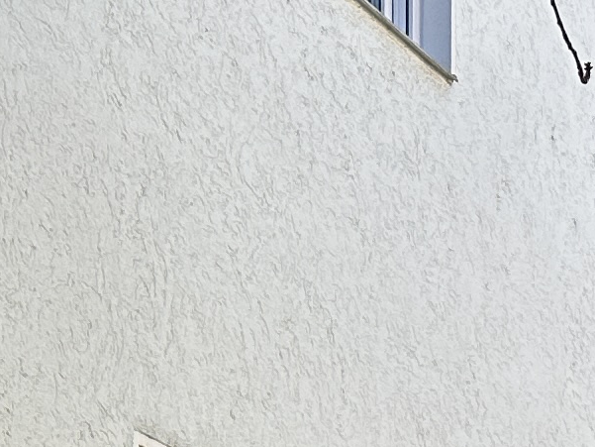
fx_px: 2768
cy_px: 1166
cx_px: 899
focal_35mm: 161
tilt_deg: +0.7
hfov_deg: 11.7
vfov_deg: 8.3
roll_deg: +0.0
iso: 80
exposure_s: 1/803
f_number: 1.78
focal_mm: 6.86
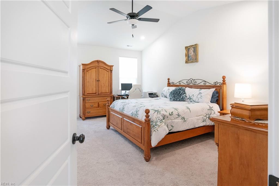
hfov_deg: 90.0
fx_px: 139
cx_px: 140
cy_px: 93
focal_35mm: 18
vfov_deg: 67.3
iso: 2500
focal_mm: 18
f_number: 8
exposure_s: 1/30
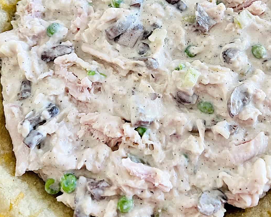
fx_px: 313
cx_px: 149
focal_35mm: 39
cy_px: 58
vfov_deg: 37.4
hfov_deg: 46.8
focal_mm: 5.7
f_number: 1.5
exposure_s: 1/60
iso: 200
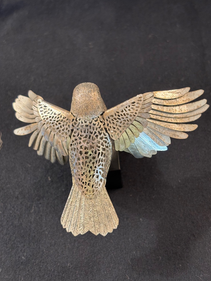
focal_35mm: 53
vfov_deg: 36.2
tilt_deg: -61.8
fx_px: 431
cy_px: 138
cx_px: 107
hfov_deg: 27.5
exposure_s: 1/33
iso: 100
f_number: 1.6
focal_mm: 5.96
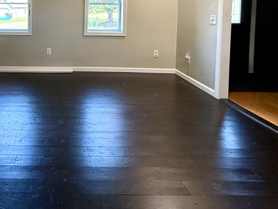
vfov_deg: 43.5
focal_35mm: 29
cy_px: 16
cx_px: 59
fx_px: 233
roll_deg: -0.3
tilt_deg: -1.3
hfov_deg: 57.5
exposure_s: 1/120
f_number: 2.2
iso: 320
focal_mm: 2.22
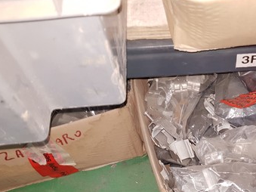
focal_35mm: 46
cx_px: 222
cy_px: 153
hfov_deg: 38.8
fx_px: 340
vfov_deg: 30.7
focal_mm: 4.2
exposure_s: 1/33
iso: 100
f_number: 1.7
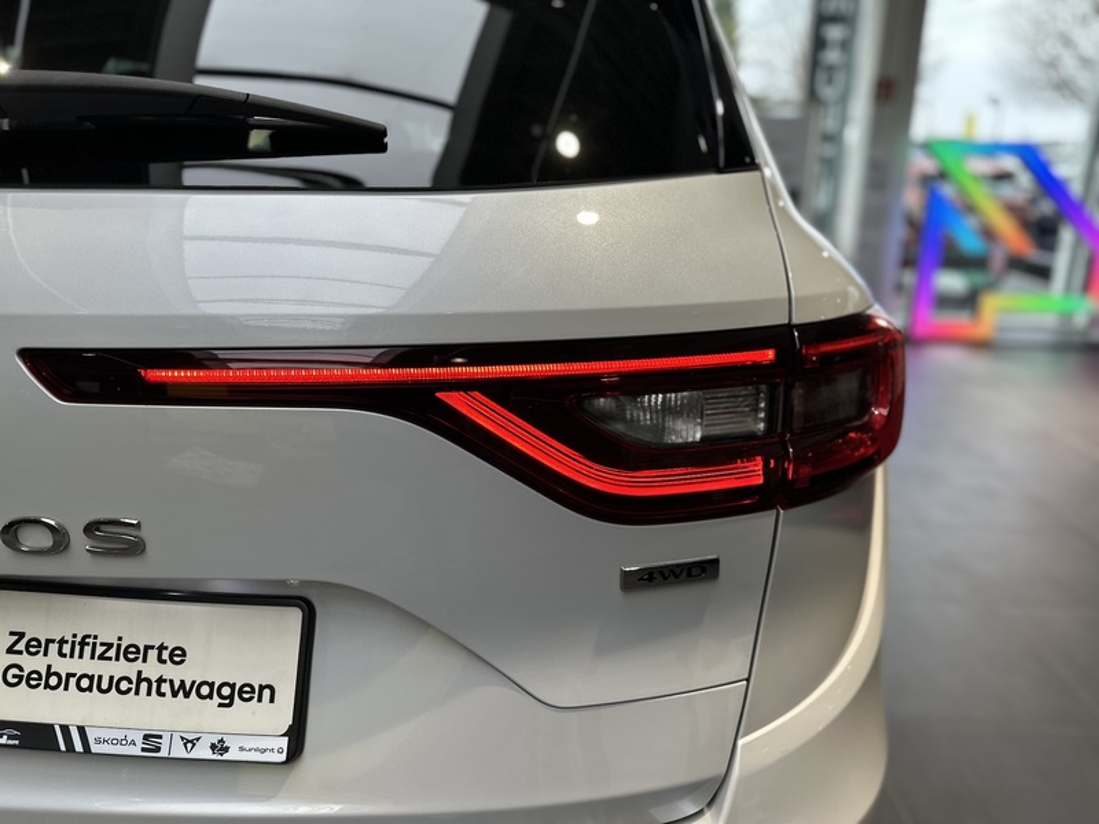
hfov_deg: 71.6
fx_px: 762
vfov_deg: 56.8
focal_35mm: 24
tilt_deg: -20.6
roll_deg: +0.0
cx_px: 550
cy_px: 412
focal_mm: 6.86
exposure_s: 1/195
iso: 64
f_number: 1.78
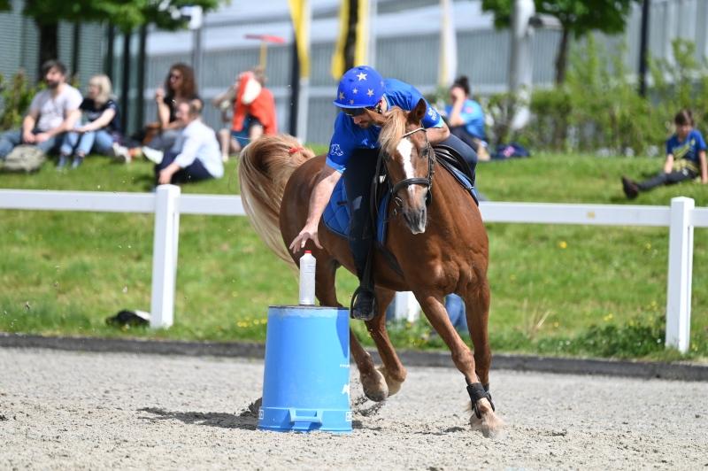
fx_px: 6878
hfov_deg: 5.9
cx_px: 354
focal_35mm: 350
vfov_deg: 3.9
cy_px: 236
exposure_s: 1/1250
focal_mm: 350
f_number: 5.3
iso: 280
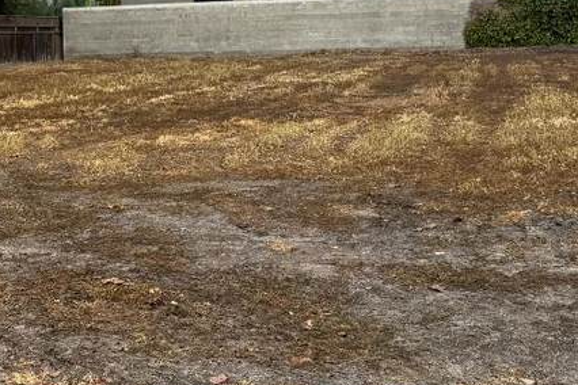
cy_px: 248
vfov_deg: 18.1
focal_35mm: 75
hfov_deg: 26.0
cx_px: 37
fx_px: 1204
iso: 80
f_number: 1.78
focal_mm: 6.76
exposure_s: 1/2000
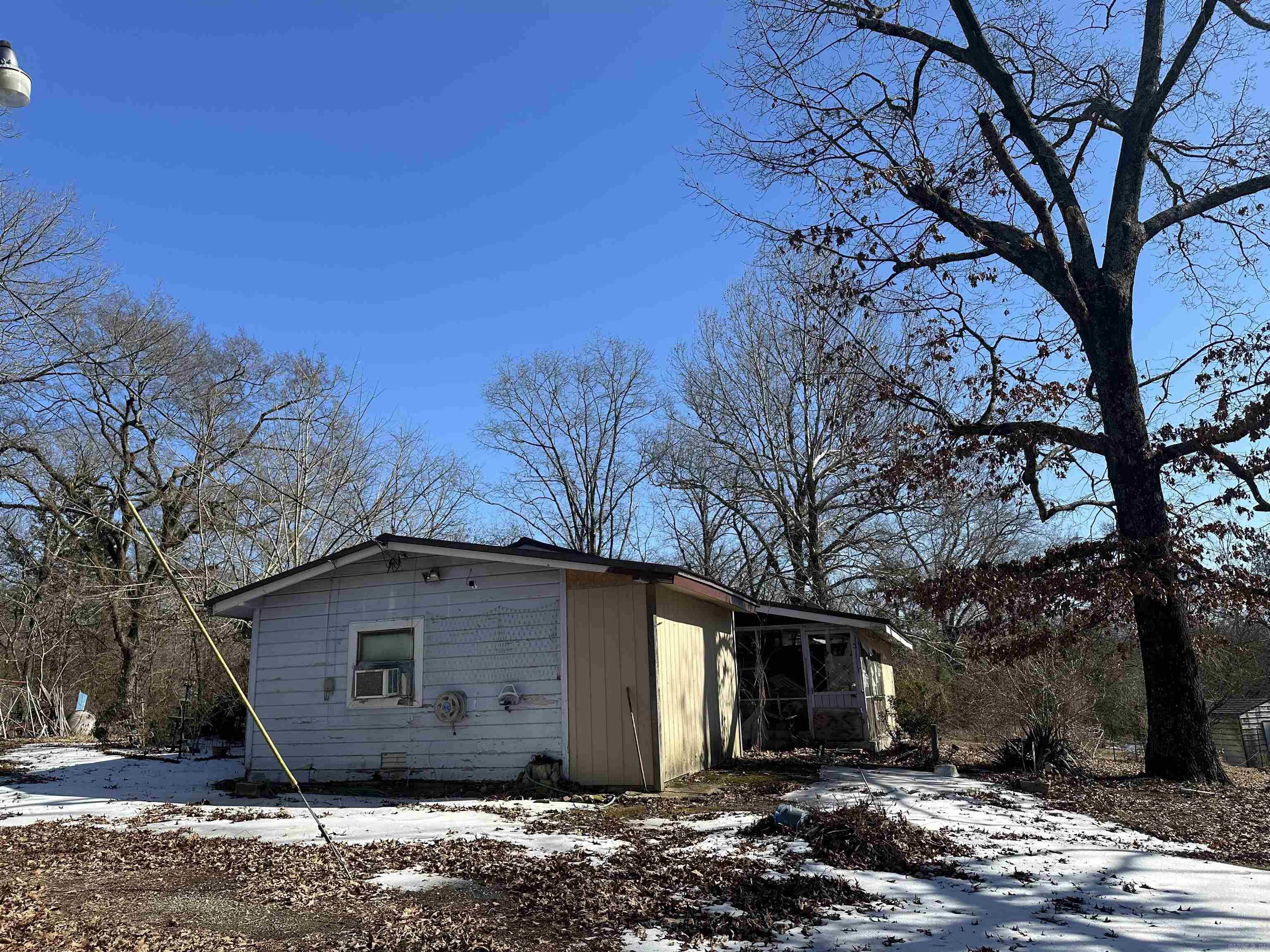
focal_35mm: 24
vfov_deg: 56.8
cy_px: 476
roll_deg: +0.8
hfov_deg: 71.6
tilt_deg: +15.5
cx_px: 635
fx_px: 881
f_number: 1.78
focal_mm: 6.86
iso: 80
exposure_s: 1/3155
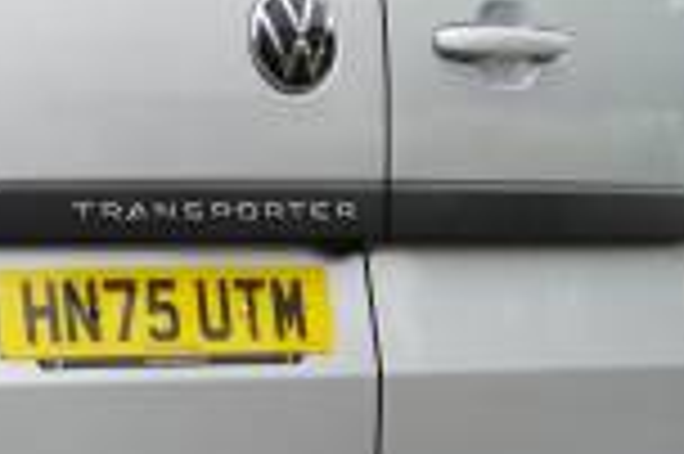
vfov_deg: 6.8
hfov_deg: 9.9
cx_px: -324
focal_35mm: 202
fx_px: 3834
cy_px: 112
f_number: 8
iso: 100
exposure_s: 1/100
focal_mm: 32
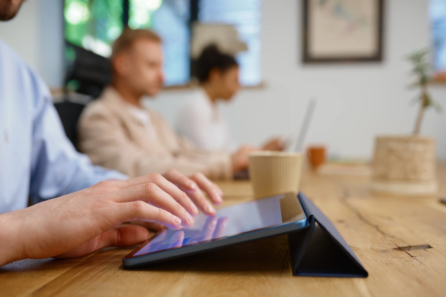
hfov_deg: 54.5
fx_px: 433
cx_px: 223
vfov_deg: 37.8
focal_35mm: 35
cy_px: 148
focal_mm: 35
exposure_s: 1/180
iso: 400
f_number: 2.8
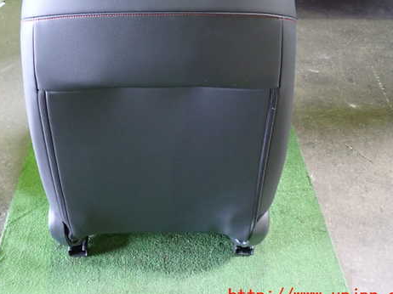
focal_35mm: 39
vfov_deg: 36.6
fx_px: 443
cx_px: 165
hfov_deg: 47.7
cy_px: 116
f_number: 2.3
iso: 800
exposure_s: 1/25
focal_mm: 5.4
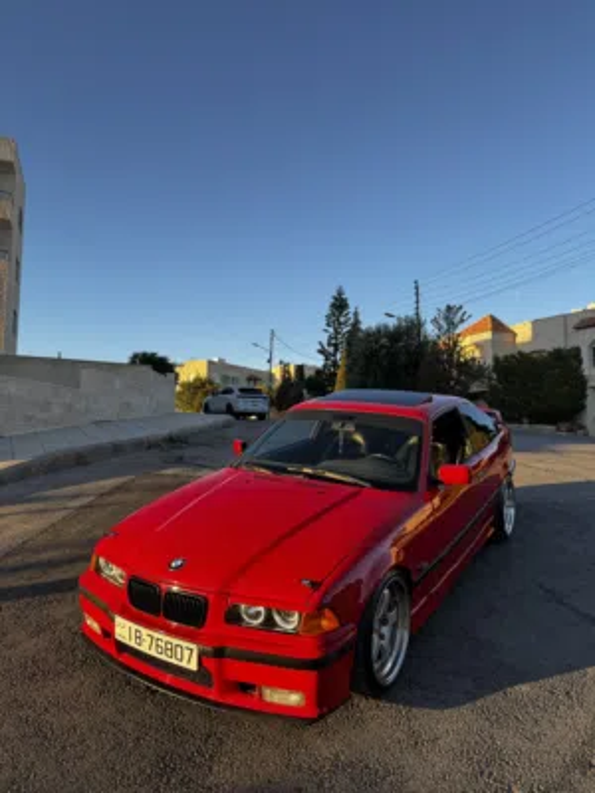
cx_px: 298
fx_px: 550
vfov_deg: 71.6
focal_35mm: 24
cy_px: 396
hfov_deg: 56.8
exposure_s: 1/275
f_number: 1.78
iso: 80
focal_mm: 6.76
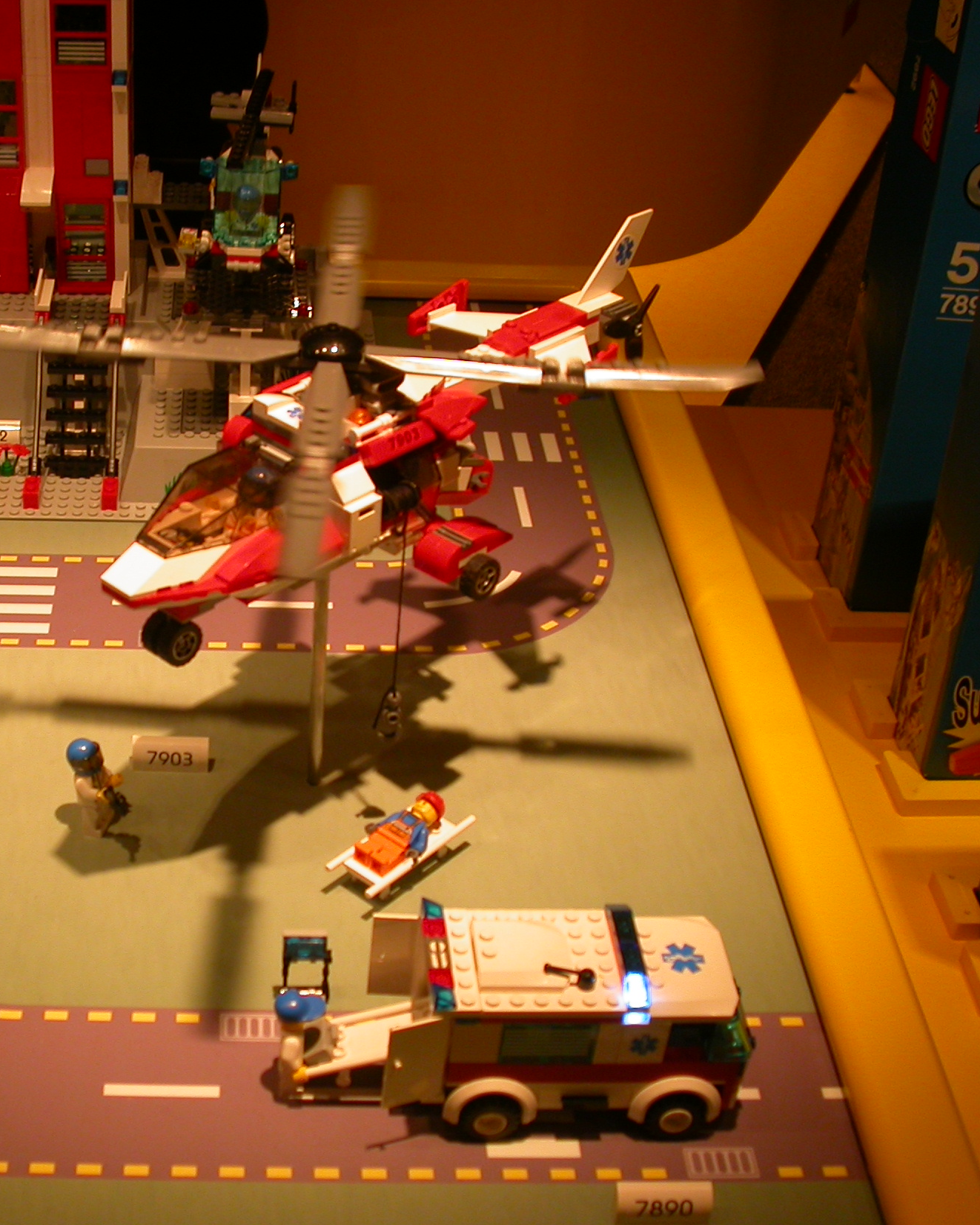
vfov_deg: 36.7
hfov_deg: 29.2
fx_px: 1849
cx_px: 247
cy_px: 625
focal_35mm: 51
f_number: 3
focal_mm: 7.85
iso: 100
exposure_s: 1/43.8
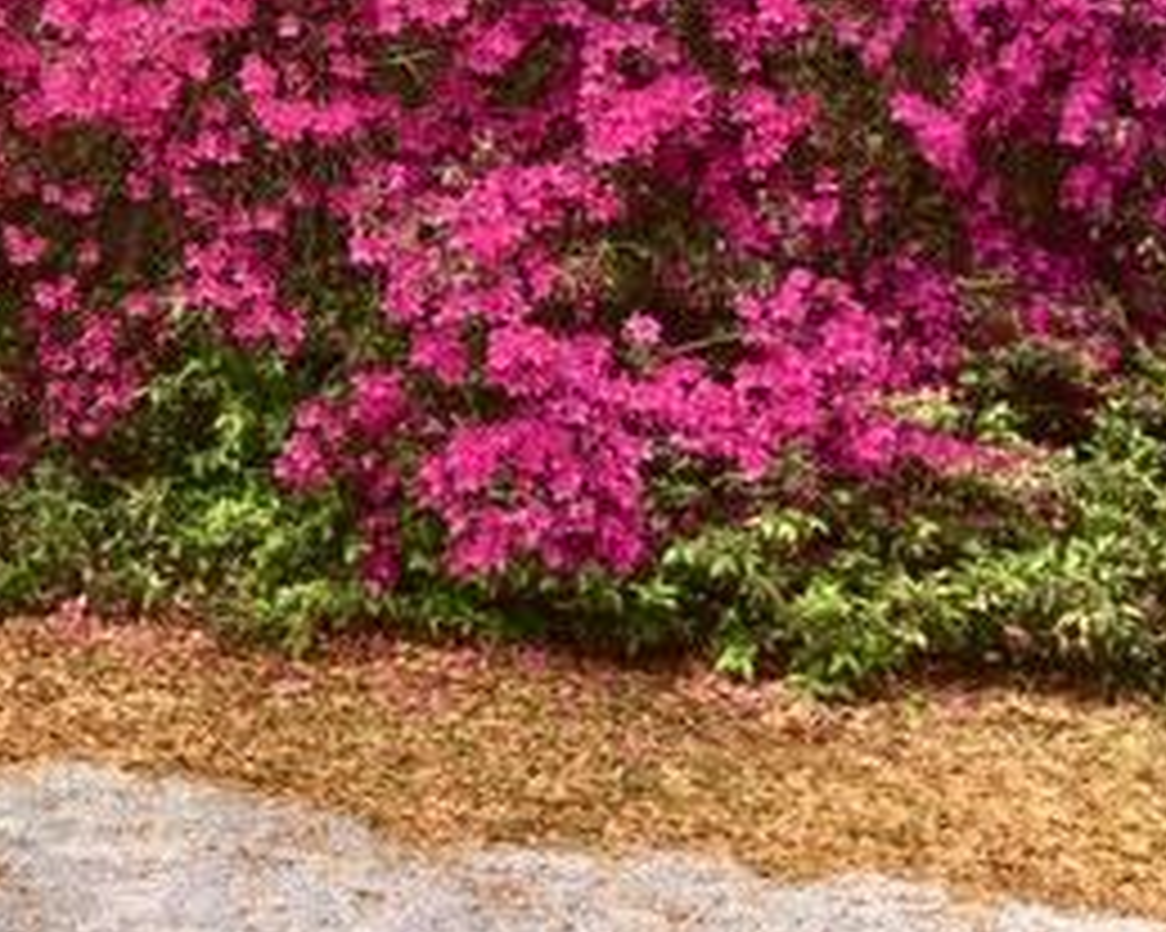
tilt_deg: +3.3
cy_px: -122
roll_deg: -0.6
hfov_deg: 25.3
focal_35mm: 70
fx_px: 2415
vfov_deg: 20.7
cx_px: -104
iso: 25
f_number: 2.2
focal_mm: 4.15
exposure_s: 1/674
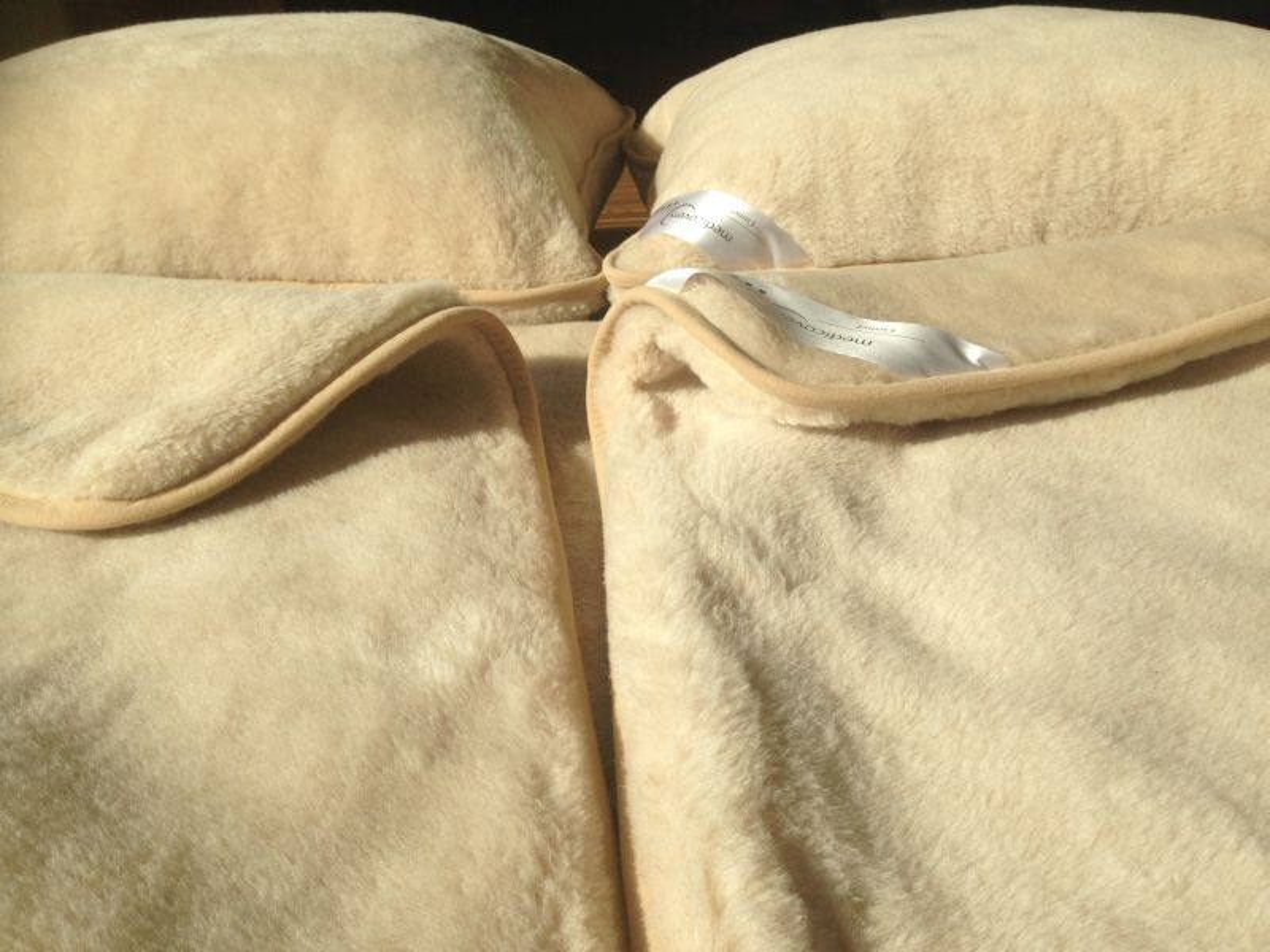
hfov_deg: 55.4
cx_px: 635
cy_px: 476
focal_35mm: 33
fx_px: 1211
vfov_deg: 42.9
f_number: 2.4
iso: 50
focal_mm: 4.12
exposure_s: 1/1695
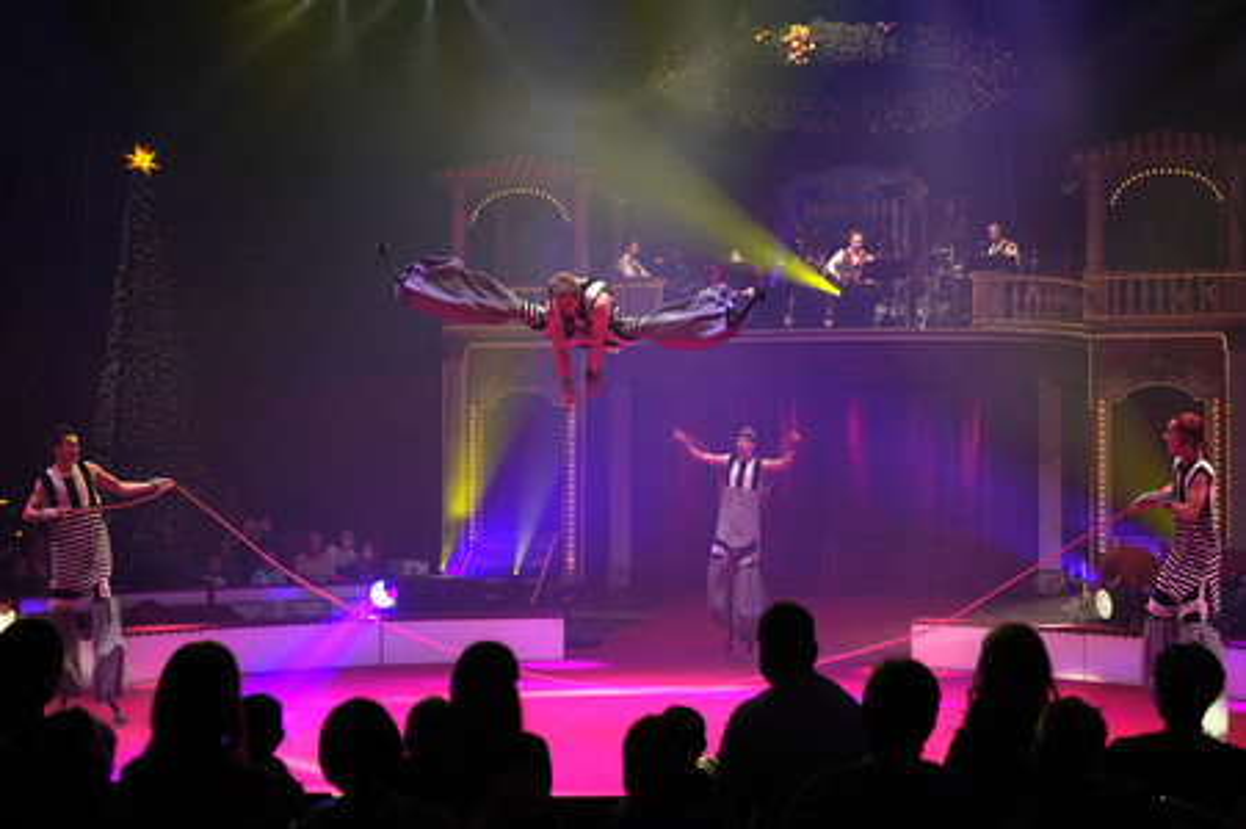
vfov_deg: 28.0
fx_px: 1660
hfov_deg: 41.1
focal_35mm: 48
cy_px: 414
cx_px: 623
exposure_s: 1/500
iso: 1000
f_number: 3.5
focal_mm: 48
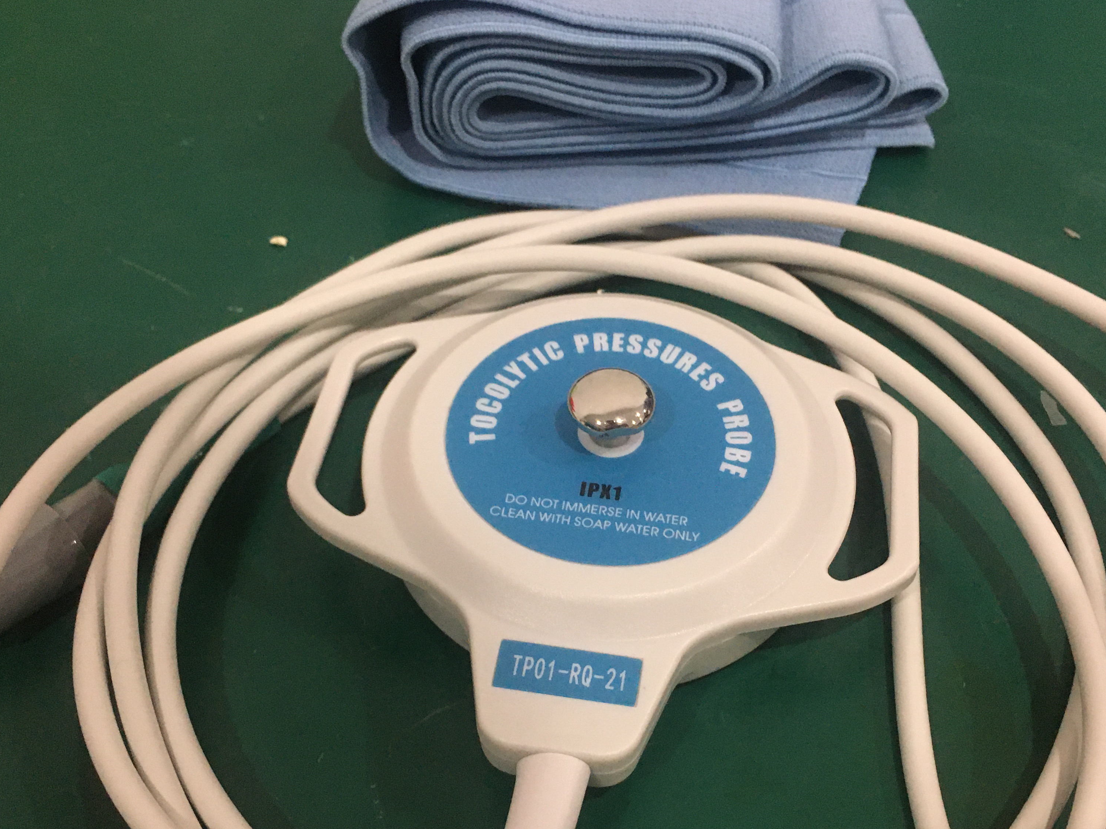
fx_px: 1246
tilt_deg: -52.8
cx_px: 568
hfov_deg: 47.9
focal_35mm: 39
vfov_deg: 36.6
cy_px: 521
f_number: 2.2
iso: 200
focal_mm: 4.15
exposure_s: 1/25
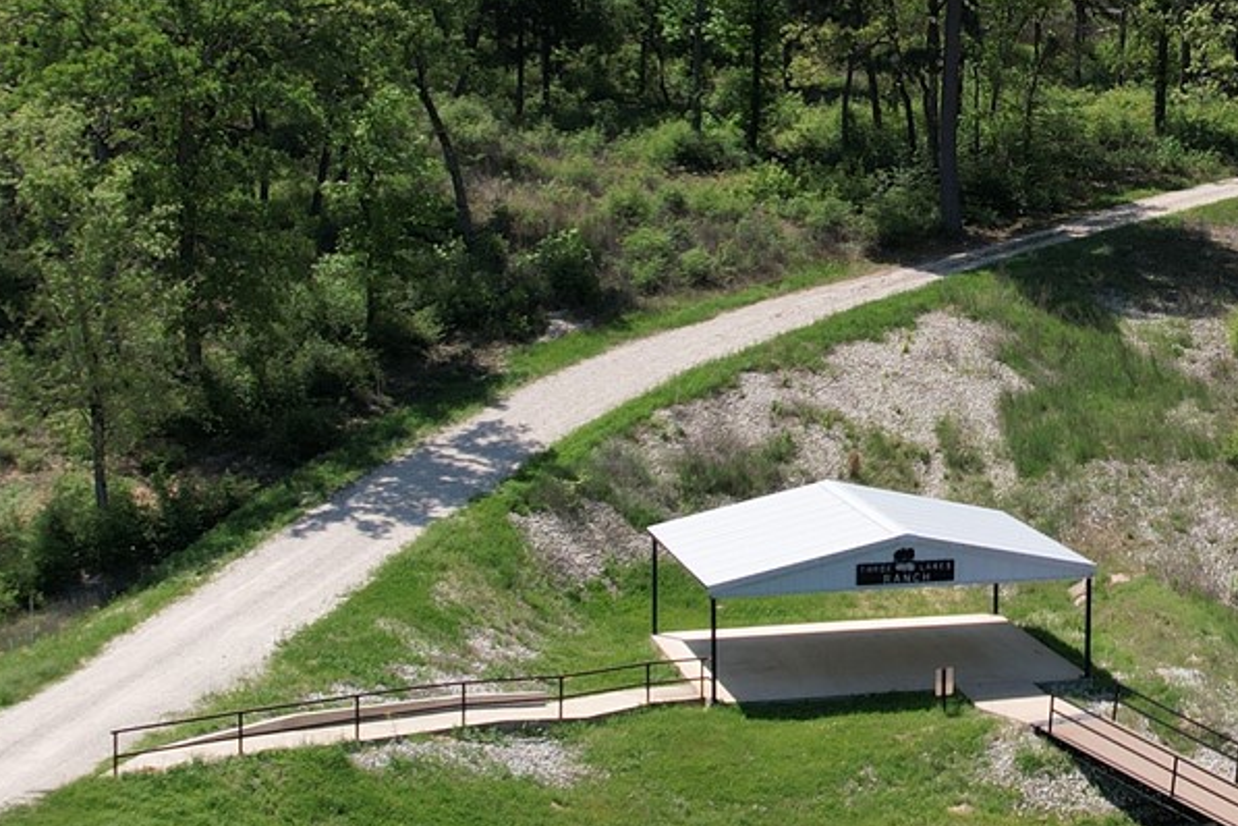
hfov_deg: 24.7
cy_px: 251
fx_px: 2751
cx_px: 1076
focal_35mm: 80
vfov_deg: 17.0
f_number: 2.8
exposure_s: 1/2500
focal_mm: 8.38
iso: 120
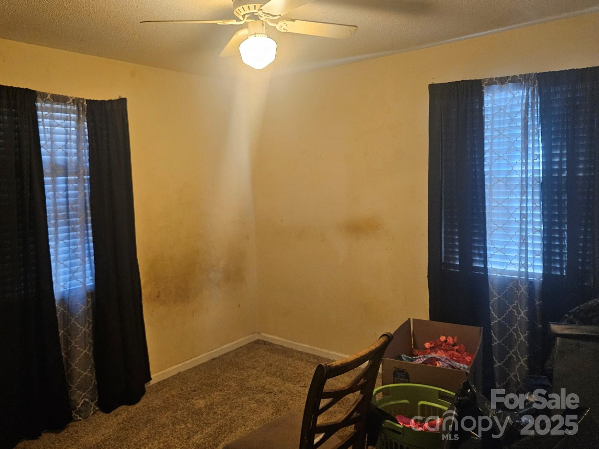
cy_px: 190
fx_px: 467
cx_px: 253
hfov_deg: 65.0
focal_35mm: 27
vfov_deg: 51.1
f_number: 1.8
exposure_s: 1/60
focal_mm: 5.4
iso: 500
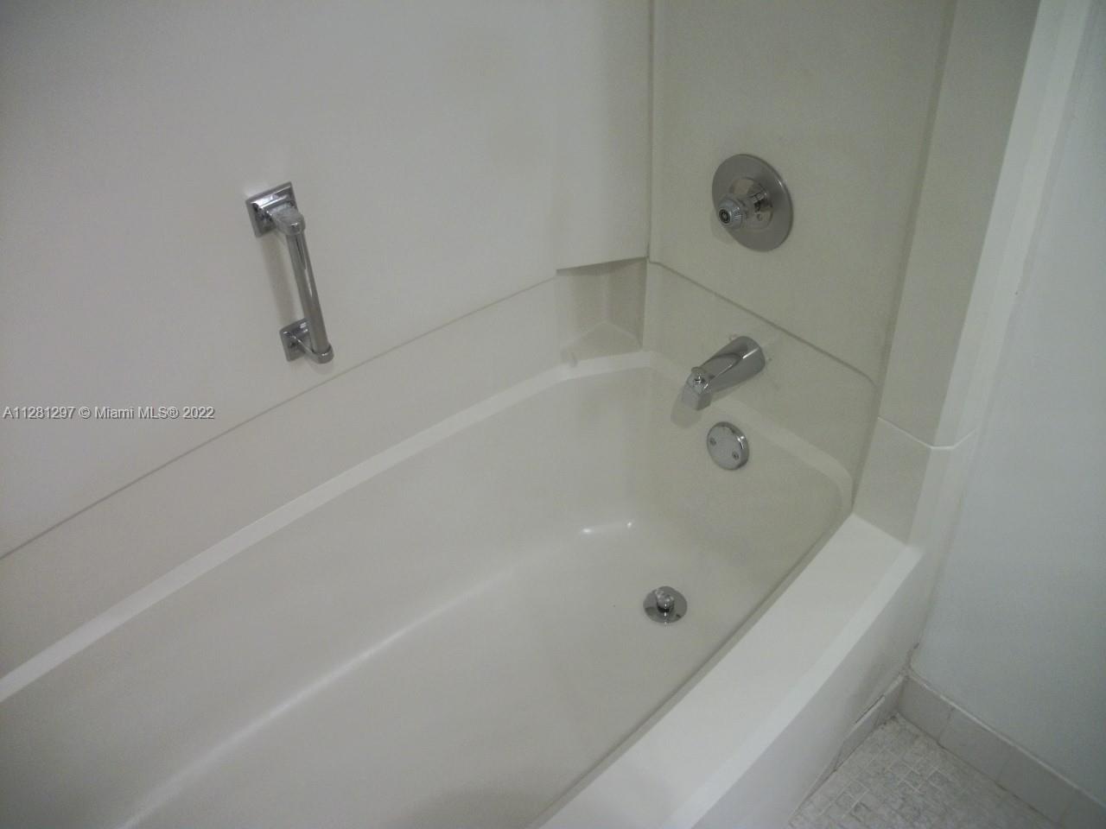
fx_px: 1022
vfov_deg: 44.2
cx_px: 553
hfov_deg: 56.8
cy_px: 414
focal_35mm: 32
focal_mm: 5.7
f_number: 2.9
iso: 140
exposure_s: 1/30
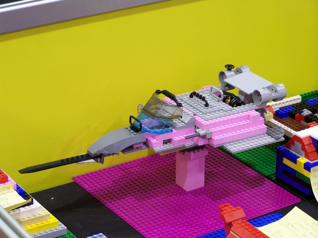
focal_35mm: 117
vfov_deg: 12.7
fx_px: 1075
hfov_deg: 16.8
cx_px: 159
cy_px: 119
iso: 80
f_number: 3.2
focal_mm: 19.4
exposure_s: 1/3
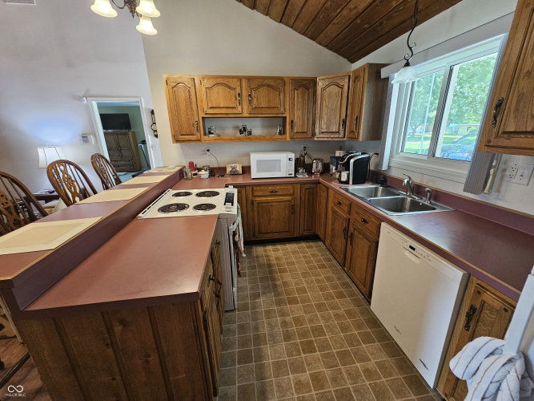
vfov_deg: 89.9
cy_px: 200
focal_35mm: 13
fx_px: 201
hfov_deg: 106.2
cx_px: 267
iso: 400
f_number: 2.2
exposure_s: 1/60
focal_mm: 2.2
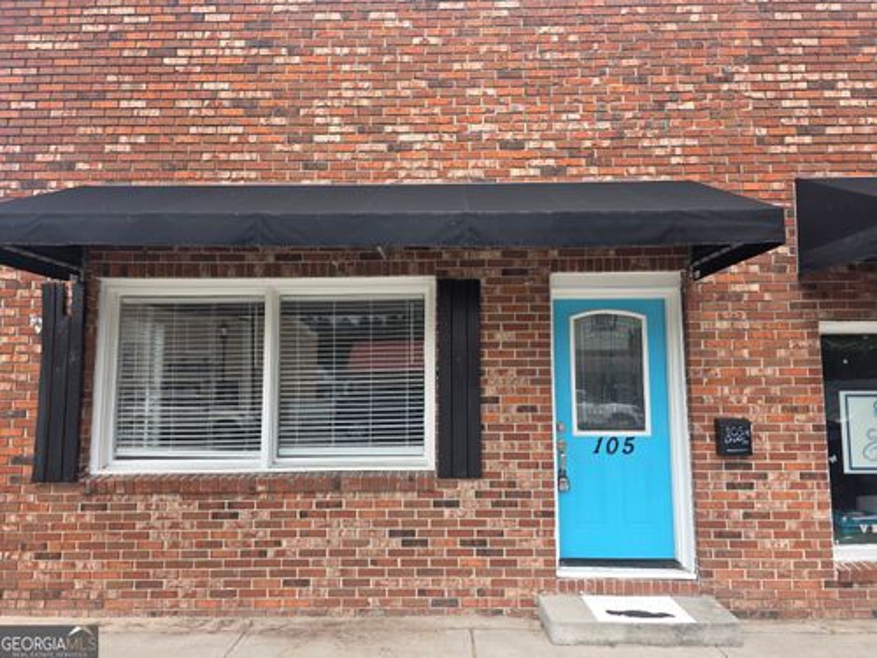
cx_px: 438
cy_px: 329
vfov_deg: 58.9
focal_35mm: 23
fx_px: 583
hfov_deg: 73.9
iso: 80
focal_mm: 6.3
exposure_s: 1/1286
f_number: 1.7
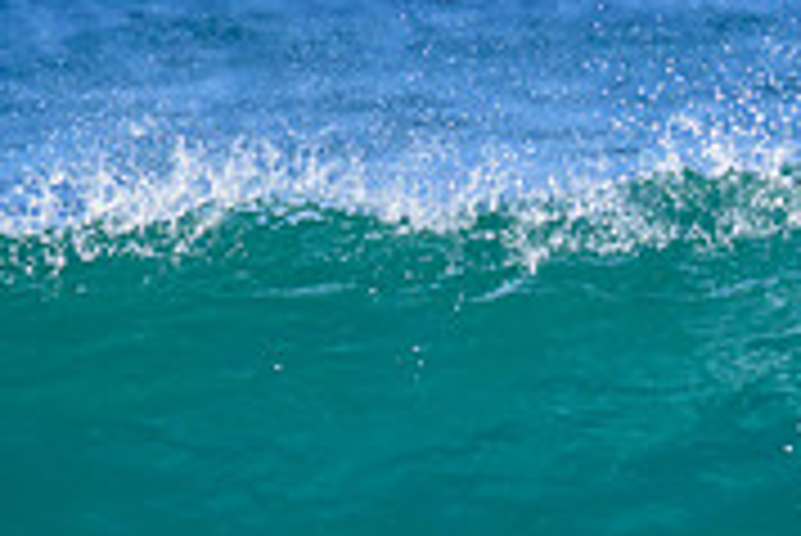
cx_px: 1244
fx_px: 63284
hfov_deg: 0.7
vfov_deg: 0.5
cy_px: 543
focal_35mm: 2842
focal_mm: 640
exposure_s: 1/800
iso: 400
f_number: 11
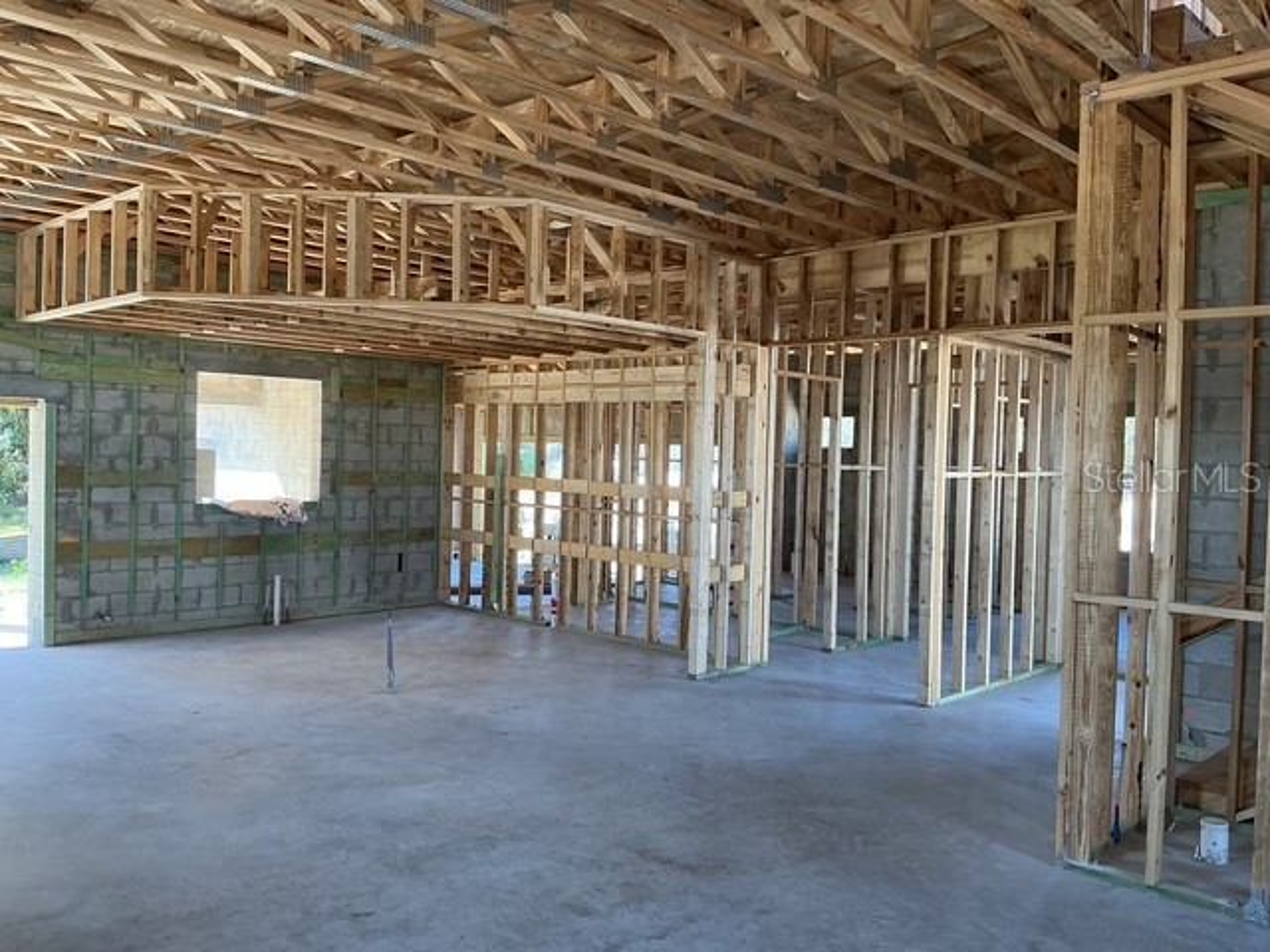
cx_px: 635
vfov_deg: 48.2
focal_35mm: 29
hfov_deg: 61.7
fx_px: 1064
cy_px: 476
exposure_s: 1/120
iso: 64
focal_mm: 3
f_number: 1.8
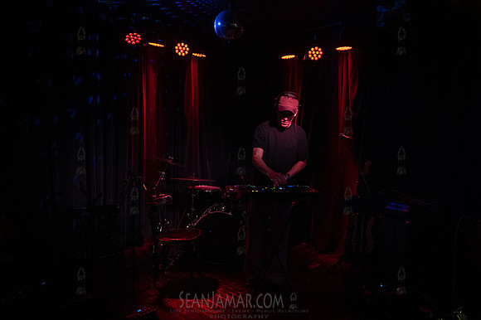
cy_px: 168
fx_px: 350
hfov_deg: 68.9
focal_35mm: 26
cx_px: 261
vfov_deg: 49.2
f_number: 3.5
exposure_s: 1/320
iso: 12800
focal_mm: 24
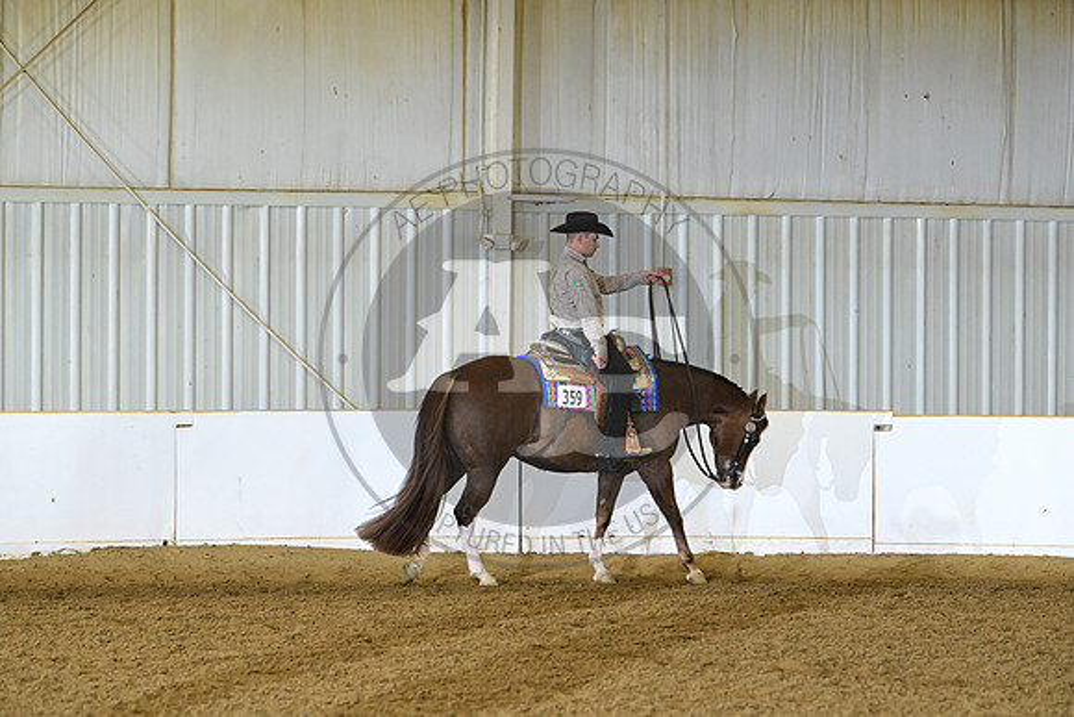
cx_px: 537
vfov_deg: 6.9
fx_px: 5968
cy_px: 358
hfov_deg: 10.3
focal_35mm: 200
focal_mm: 200
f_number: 5.6
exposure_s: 1/200
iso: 5000
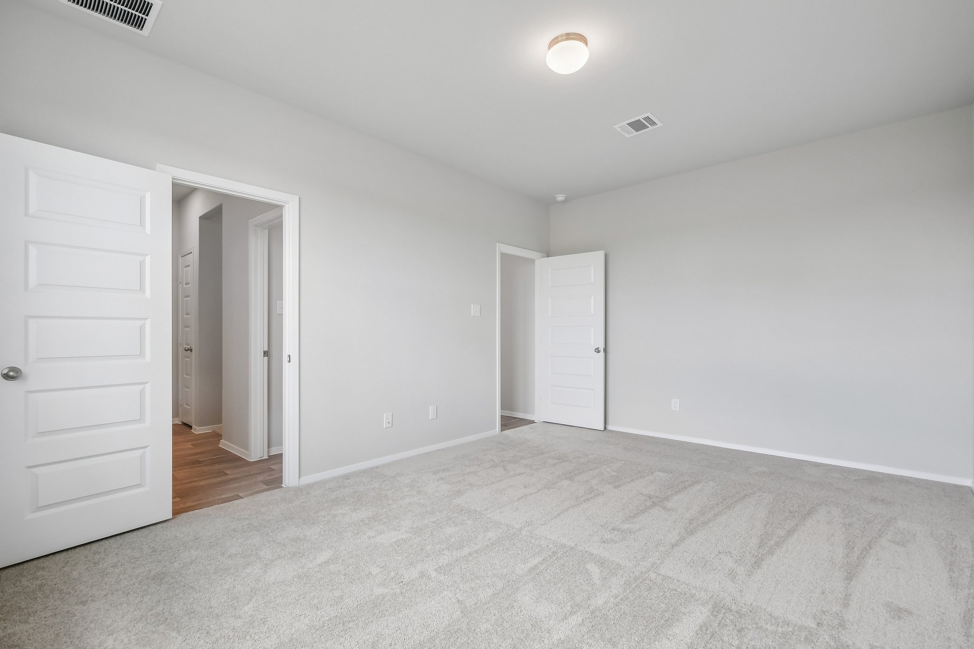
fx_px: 406
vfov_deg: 77.3
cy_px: 324
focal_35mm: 15
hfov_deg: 100.4
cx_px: 487
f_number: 8
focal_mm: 10
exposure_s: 1/60
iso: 400
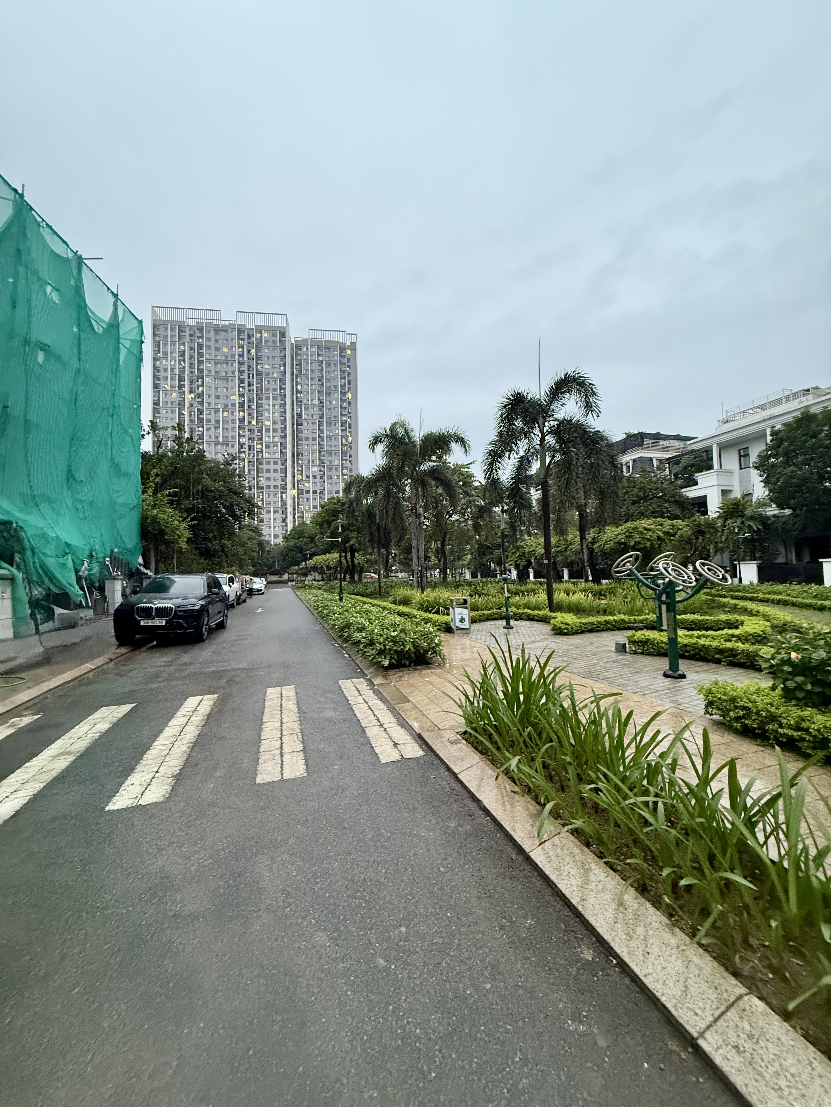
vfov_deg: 102.1
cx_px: 416
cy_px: 554
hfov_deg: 85.7
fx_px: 448
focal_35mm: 14
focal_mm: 2.22
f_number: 2.2
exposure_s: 1/60
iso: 640
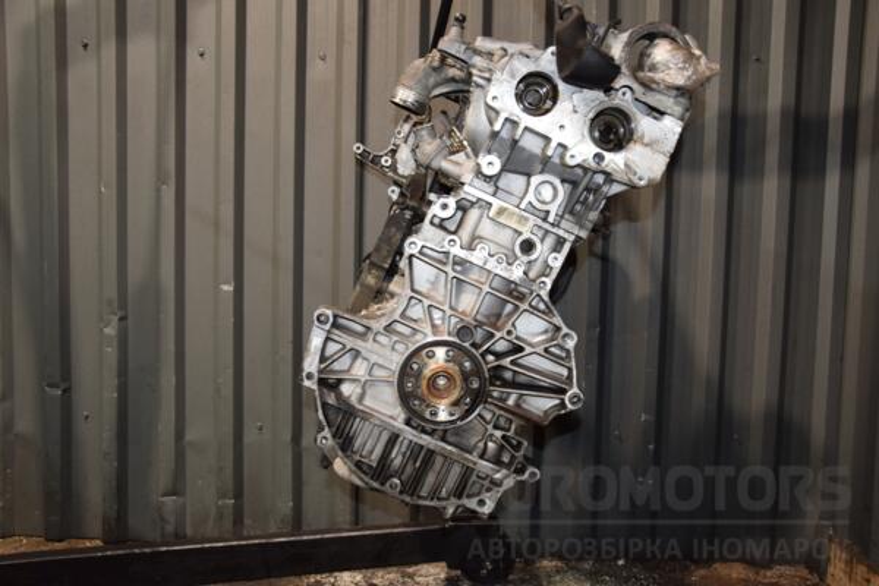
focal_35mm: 33
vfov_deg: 40.0
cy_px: 293
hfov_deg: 57.2
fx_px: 806
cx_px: 440
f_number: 5
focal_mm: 22
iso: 800
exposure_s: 1/60
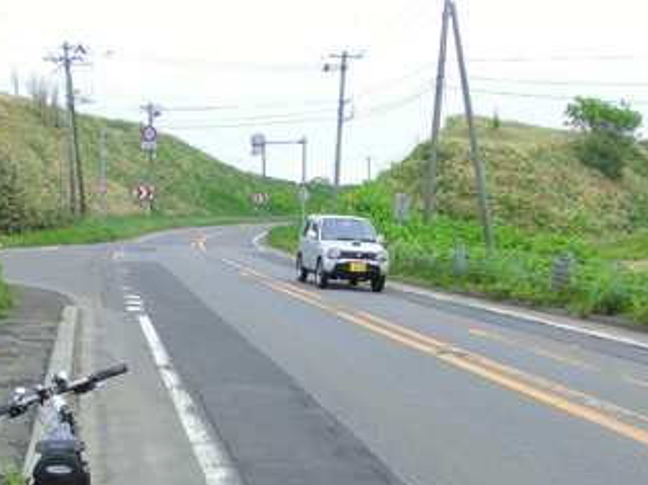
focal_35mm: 60
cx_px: 171
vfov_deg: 24.0
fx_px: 1123
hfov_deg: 31.7
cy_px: 389
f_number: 3.9
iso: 100
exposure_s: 1/320
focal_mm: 6.61
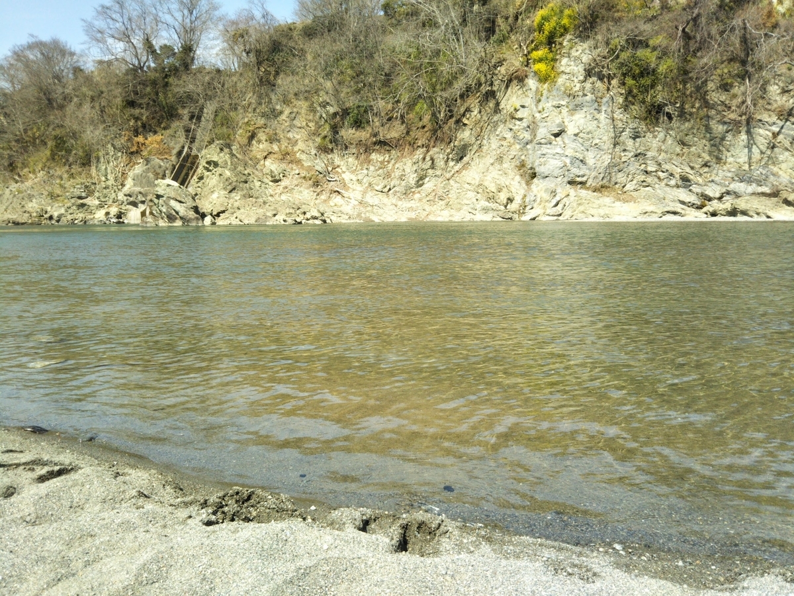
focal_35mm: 30
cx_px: 397
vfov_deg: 46.8
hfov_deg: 60.0
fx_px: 688
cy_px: 298
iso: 27
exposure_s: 1/553
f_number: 2.2
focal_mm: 4
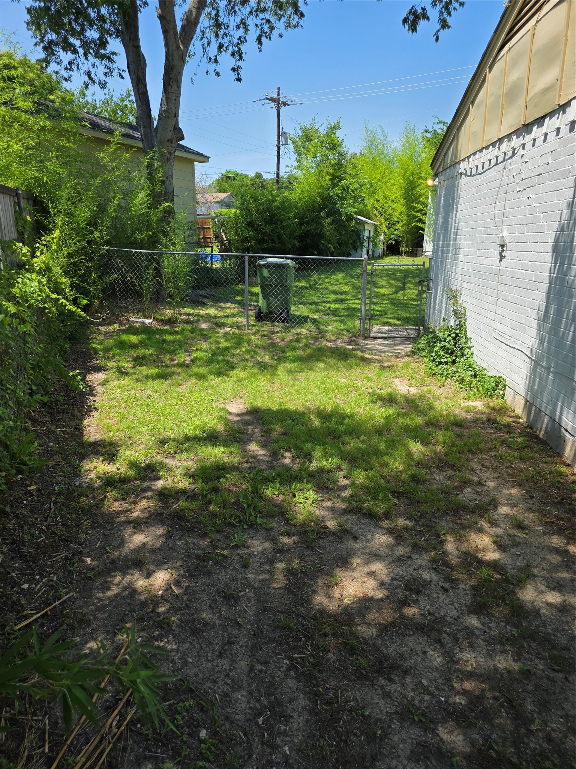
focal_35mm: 23
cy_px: 384
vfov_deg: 73.9
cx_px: 288
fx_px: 510
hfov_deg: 58.9
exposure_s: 1/2775
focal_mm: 6.3
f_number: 1.7
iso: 80
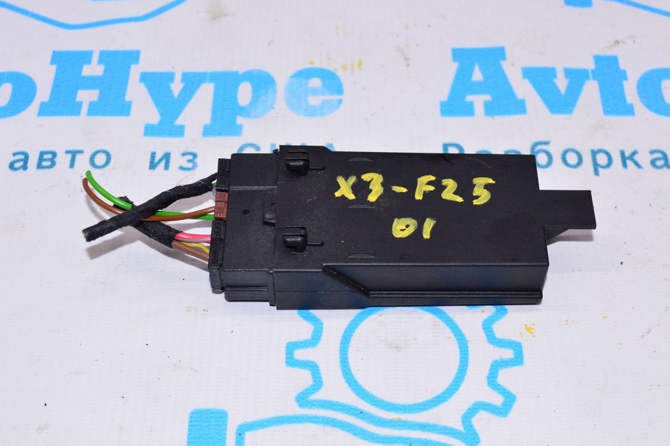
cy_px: 221
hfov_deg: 34.5
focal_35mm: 58
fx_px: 1079
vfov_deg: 23.3
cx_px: 339
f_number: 8
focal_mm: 38
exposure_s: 1/200
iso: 1600
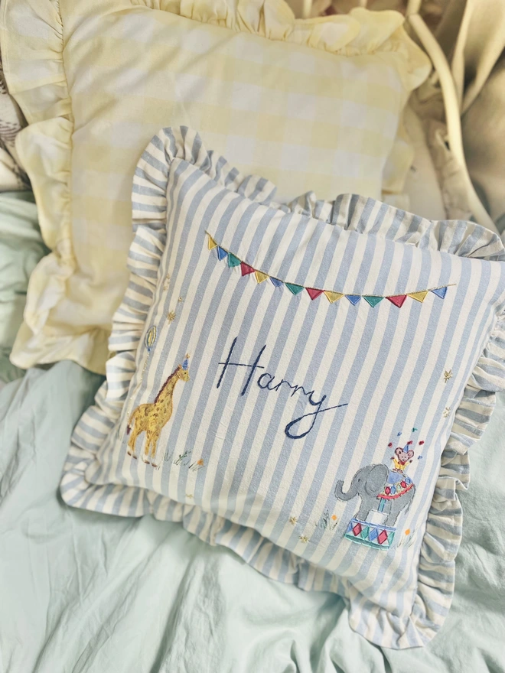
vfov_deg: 67.3
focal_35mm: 26
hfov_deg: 53.1
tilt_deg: -62.4
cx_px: 252
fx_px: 506
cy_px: 336
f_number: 1.6
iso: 50
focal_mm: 4.2
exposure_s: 1/2257
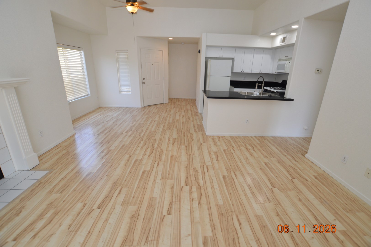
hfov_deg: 100.4
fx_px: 154
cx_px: 186
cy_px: 124
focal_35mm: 15
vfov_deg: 77.2
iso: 400
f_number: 4.5
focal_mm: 10
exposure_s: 1/80
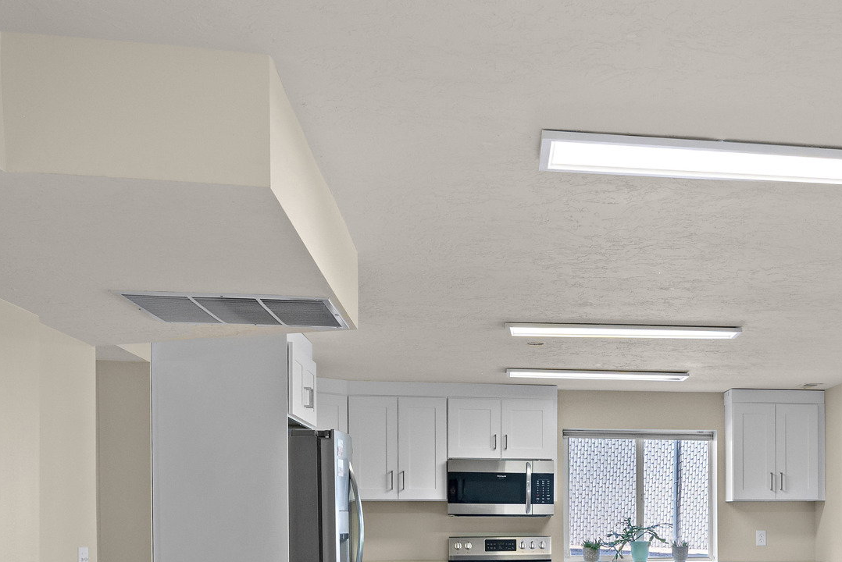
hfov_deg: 35.3
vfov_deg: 24.8
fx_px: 1221
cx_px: 797
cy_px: 552
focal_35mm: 52
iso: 500
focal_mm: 22.5
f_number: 8
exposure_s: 1/4
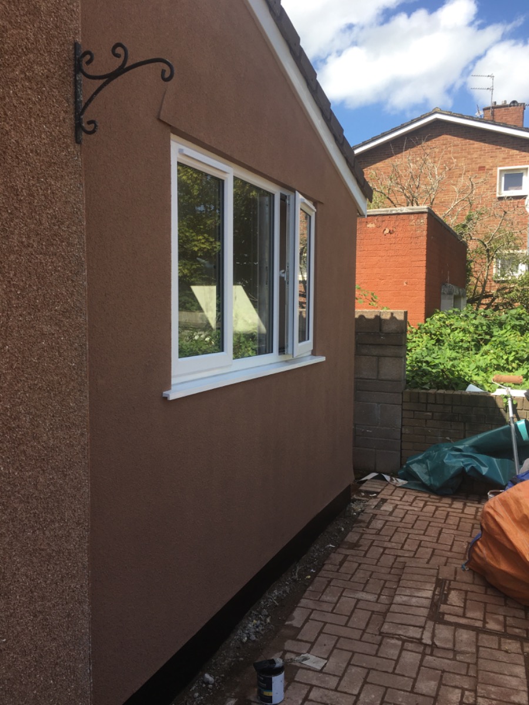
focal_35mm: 29
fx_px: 591
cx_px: 264
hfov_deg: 48.2
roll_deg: -0.5
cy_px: 352
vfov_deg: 61.7
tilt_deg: -2.7
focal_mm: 4.15
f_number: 2.2
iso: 25
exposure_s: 1/712
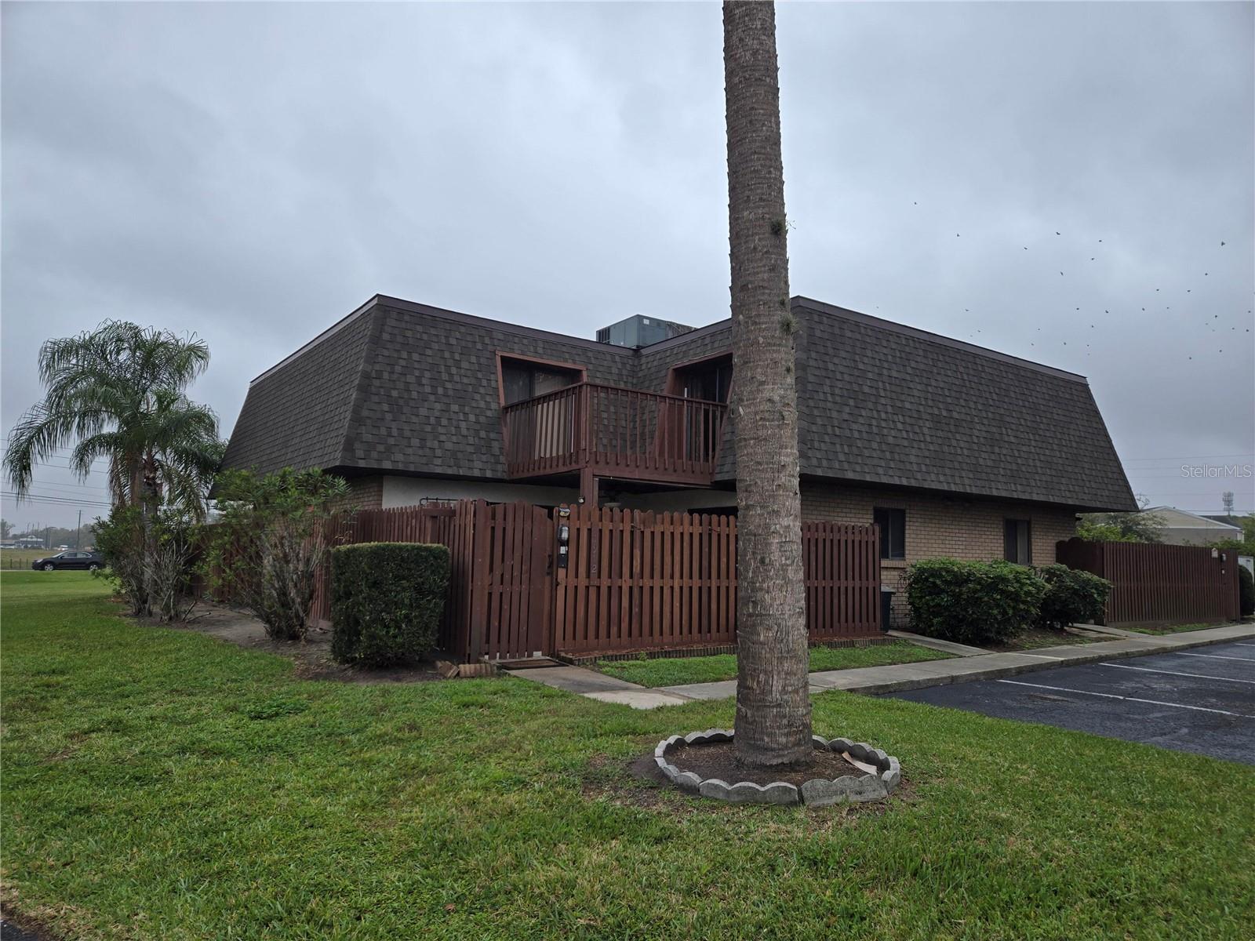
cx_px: 628
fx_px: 834
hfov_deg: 73.9
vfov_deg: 58.9
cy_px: 470
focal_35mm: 23
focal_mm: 5.4
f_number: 1.8
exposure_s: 1/1002
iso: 25
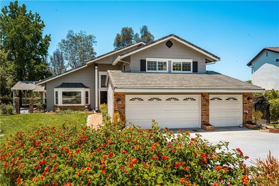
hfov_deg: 82.6
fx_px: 159
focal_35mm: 20
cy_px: 93
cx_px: 140
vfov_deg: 60.7
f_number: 14
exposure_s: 1/160
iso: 80
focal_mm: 20.5
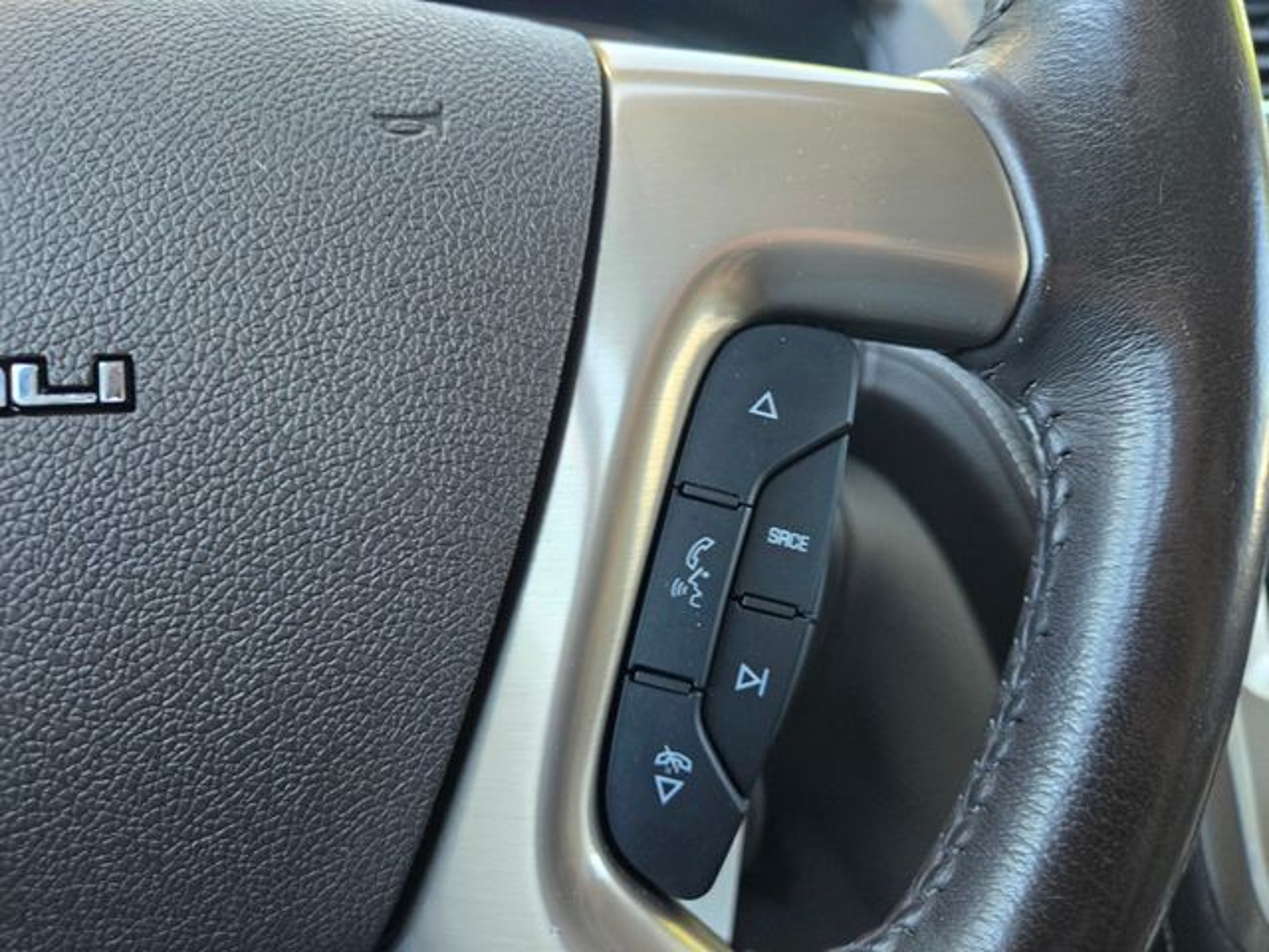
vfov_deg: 58.9
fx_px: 843
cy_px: 476
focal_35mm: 23
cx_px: 634
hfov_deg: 73.9
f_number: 1.8
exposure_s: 1/120
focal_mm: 5.4
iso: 200
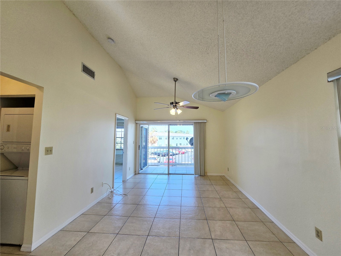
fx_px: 128
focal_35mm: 13
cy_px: 128
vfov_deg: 89.9
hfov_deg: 106.2
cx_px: 170
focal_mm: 2.2
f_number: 2.2
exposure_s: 1/141
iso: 50
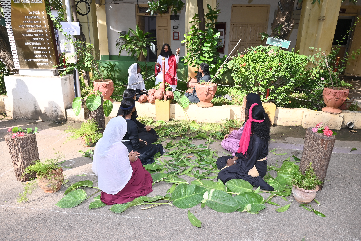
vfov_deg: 53.1
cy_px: 120
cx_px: 180
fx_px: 241
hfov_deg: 73.7
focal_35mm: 24
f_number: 9
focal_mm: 24
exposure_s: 1/160
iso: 250
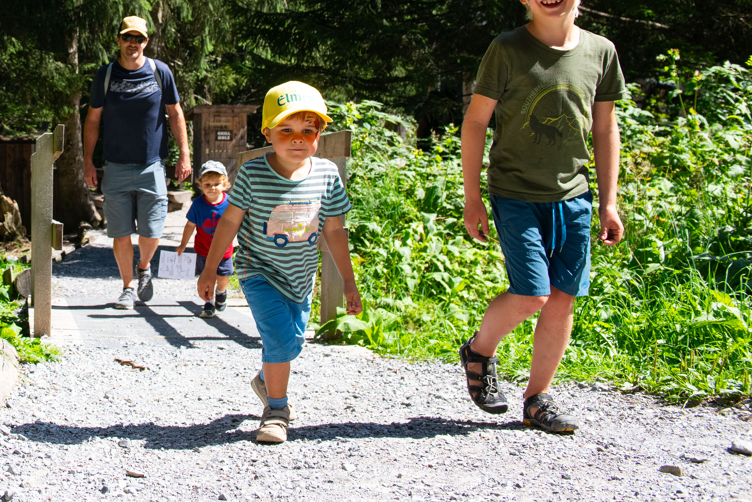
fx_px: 1170
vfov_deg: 23.4
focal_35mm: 56
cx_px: 49
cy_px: 25
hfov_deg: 33.4
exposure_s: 1/1250
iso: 640
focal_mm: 29
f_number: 5.6
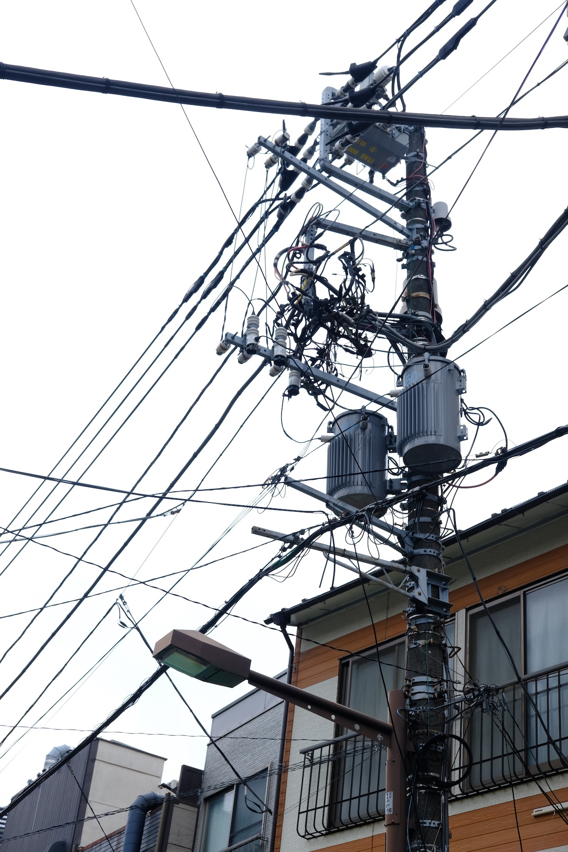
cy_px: 426
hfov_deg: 25.5
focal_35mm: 53
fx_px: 1254
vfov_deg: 37.5
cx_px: 284
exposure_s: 1/250
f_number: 7.1
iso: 400
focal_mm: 35
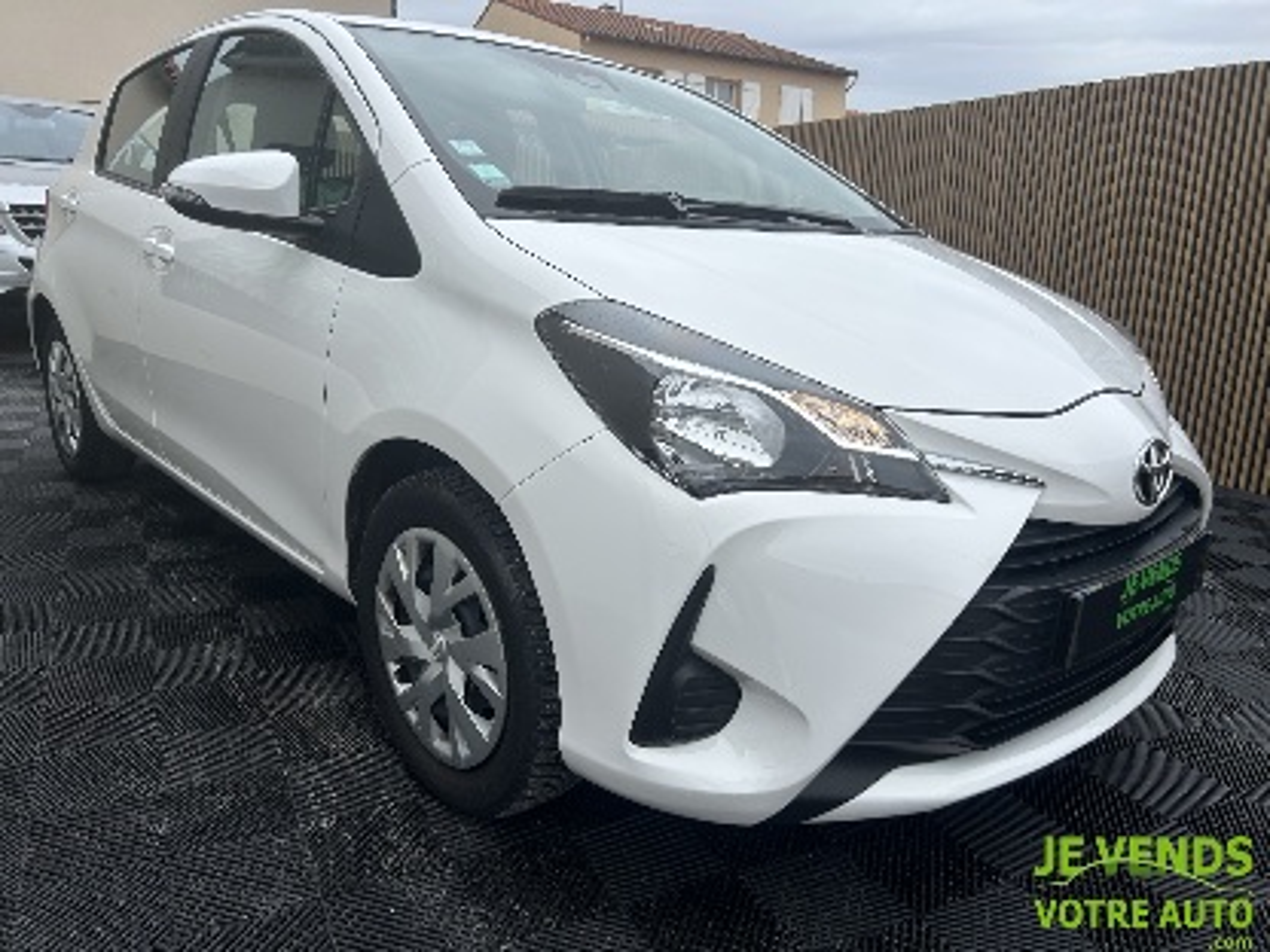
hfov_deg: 67.3
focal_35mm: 26
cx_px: 635
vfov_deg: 53.1
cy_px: 476
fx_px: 954
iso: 50
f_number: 1.5
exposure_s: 1/1597
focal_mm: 5.7
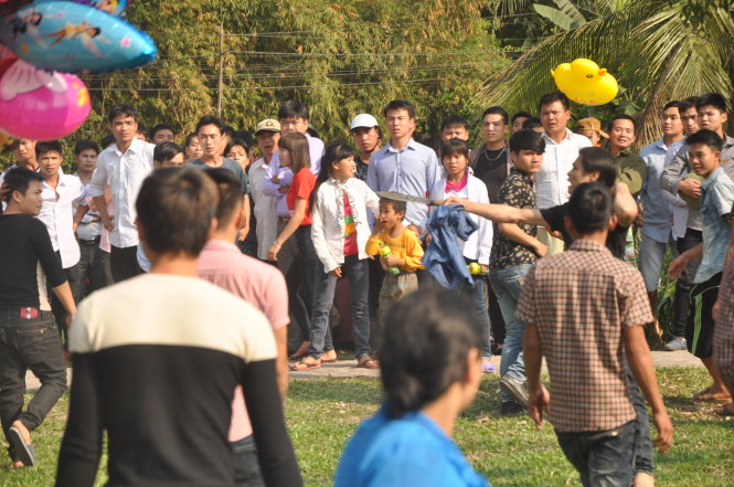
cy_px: 244
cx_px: 367
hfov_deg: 13.1
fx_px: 3206
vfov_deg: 8.7
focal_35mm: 158
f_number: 7.1
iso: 200
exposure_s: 1/320
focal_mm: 105
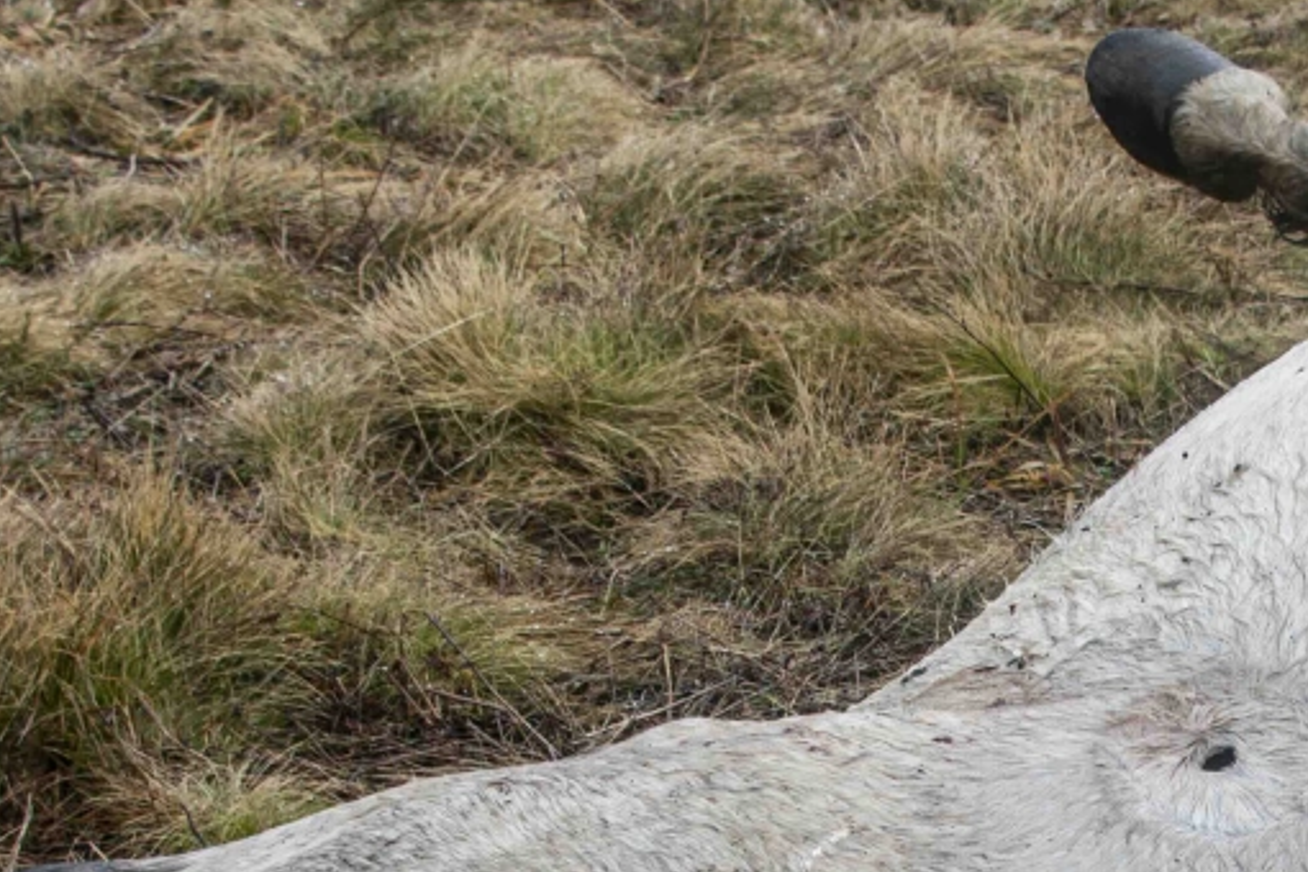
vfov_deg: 9.4
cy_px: 1059
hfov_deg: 14.1
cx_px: 1105
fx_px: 5232
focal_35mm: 144
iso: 64
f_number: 7.1
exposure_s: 1/80
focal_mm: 34
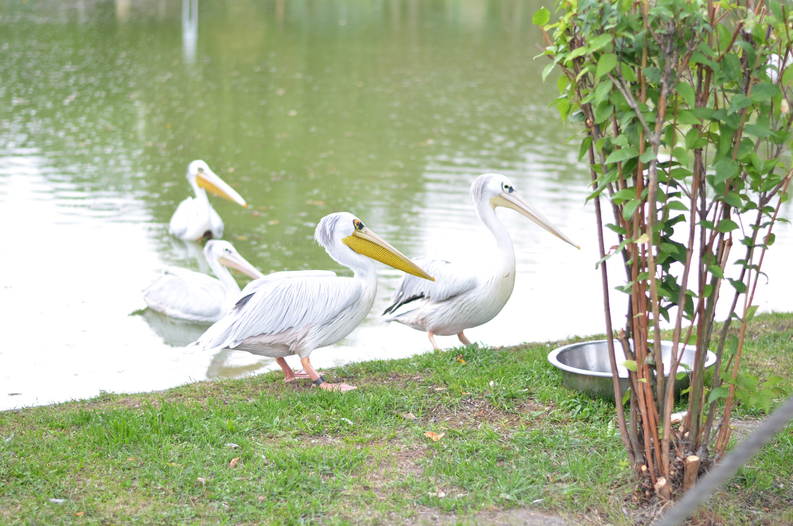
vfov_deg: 18.1
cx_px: 396
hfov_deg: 27.0
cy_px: 263
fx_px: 1649
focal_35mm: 75
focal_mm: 50
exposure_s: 1/160
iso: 100
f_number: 1.8
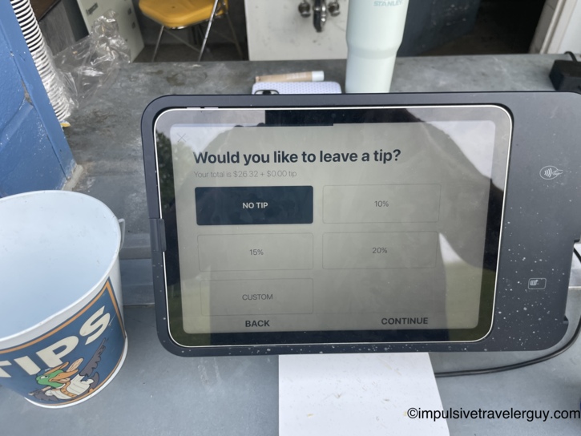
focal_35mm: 26
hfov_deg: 67.3
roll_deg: -2.1
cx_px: 290
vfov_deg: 53.1
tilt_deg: -43.0
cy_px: 218
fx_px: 436
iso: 32
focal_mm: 4.2
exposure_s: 1/243
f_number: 1.6
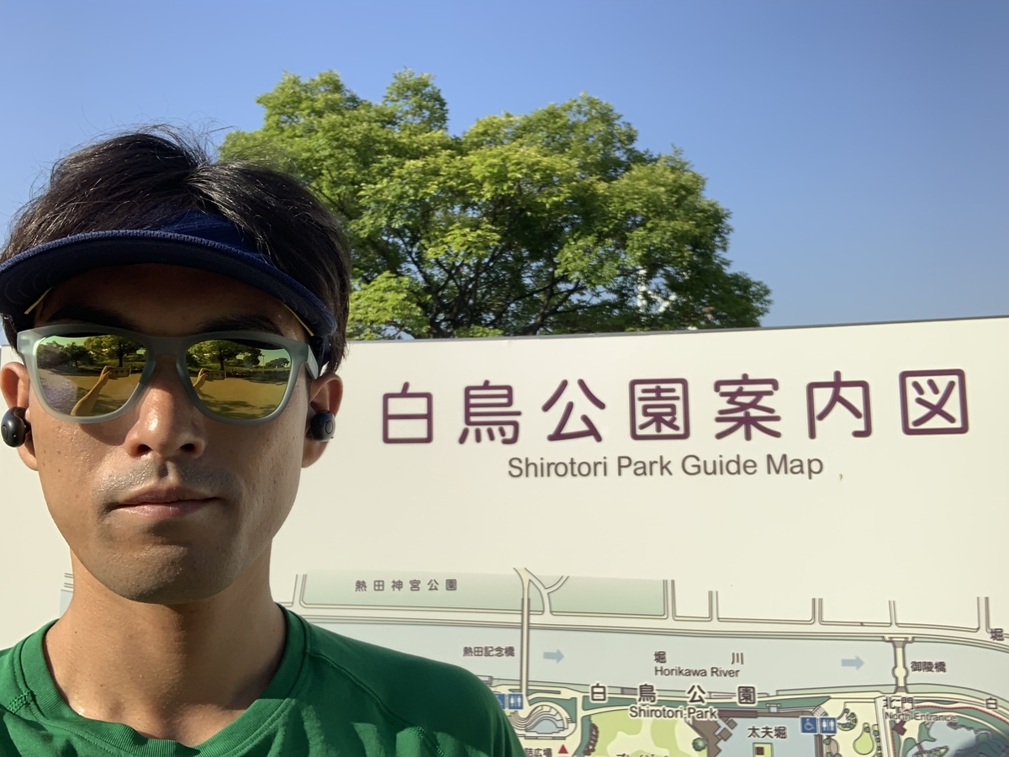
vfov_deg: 44.2
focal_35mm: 32
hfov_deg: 56.8
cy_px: 378
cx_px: 504
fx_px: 933
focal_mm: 2.87
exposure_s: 1/673
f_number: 2.2
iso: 16
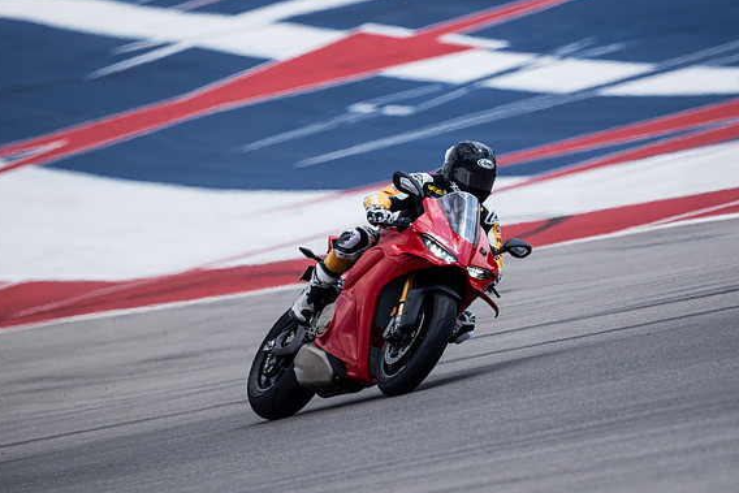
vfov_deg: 1.8
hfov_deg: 2.7
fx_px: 15727
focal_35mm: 766
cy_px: 245
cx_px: 368
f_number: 5.6
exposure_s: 1/2500
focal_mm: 500
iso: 500
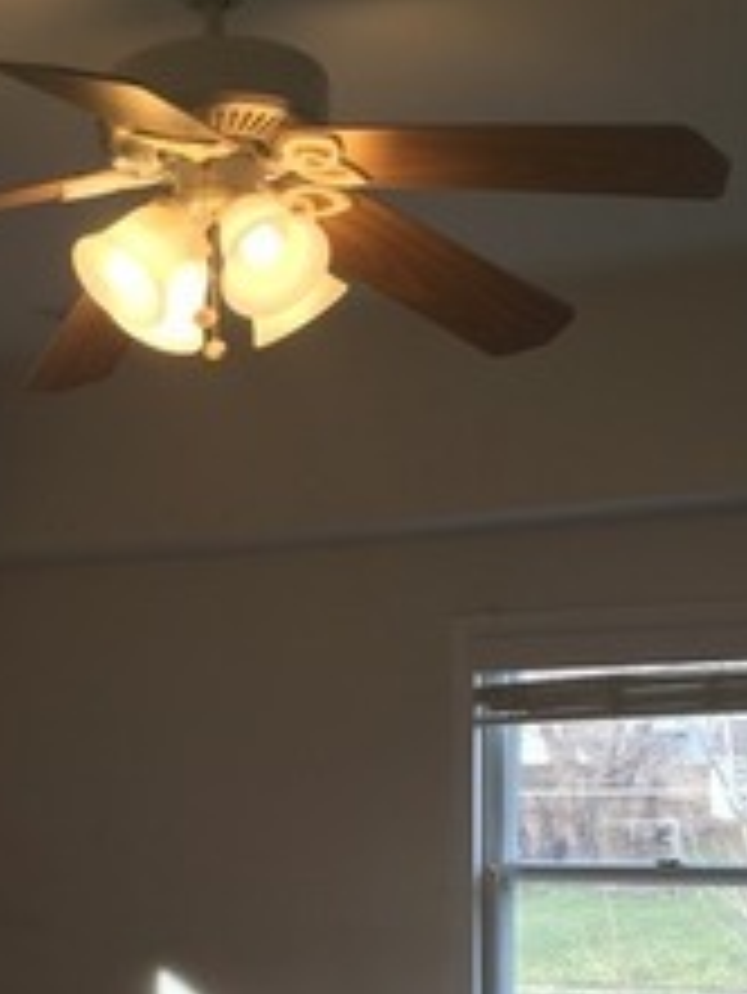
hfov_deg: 22.9
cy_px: 927
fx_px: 1811
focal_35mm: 63
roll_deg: +0.9
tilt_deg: -4.1
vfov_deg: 29.2
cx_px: 130
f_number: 2.2
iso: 32
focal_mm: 4.15
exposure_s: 1/40
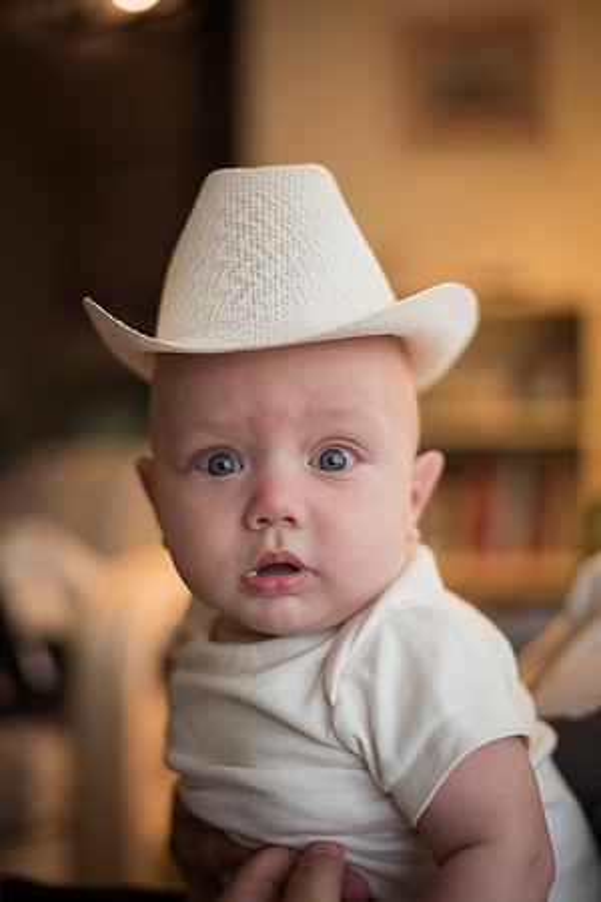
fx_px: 1252
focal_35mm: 50
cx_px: 300
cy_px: 451
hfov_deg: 27.0
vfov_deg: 39.6
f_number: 2
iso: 800
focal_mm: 50
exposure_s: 1/160
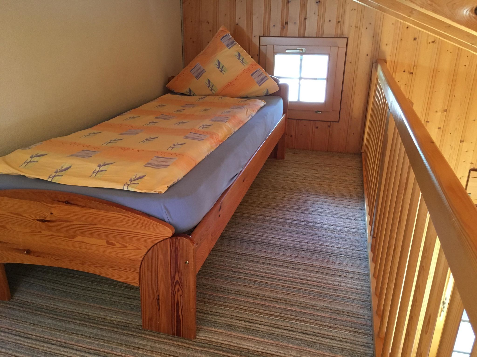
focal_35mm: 29
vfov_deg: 48.2
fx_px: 400
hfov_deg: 61.7
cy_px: 178
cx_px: 238
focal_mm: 4.15
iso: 200
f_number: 2.2
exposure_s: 1/25
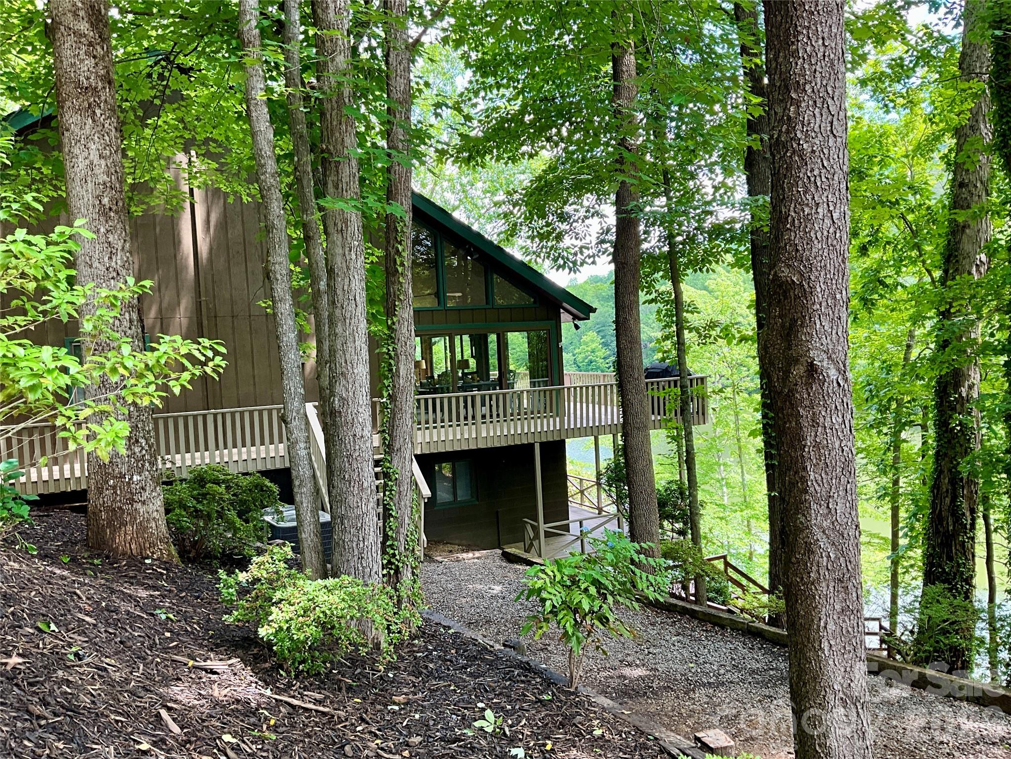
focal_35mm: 29
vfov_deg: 48.2
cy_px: 380
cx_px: 506
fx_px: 847
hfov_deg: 61.7
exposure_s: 1/122
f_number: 1.8
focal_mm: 3
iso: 32
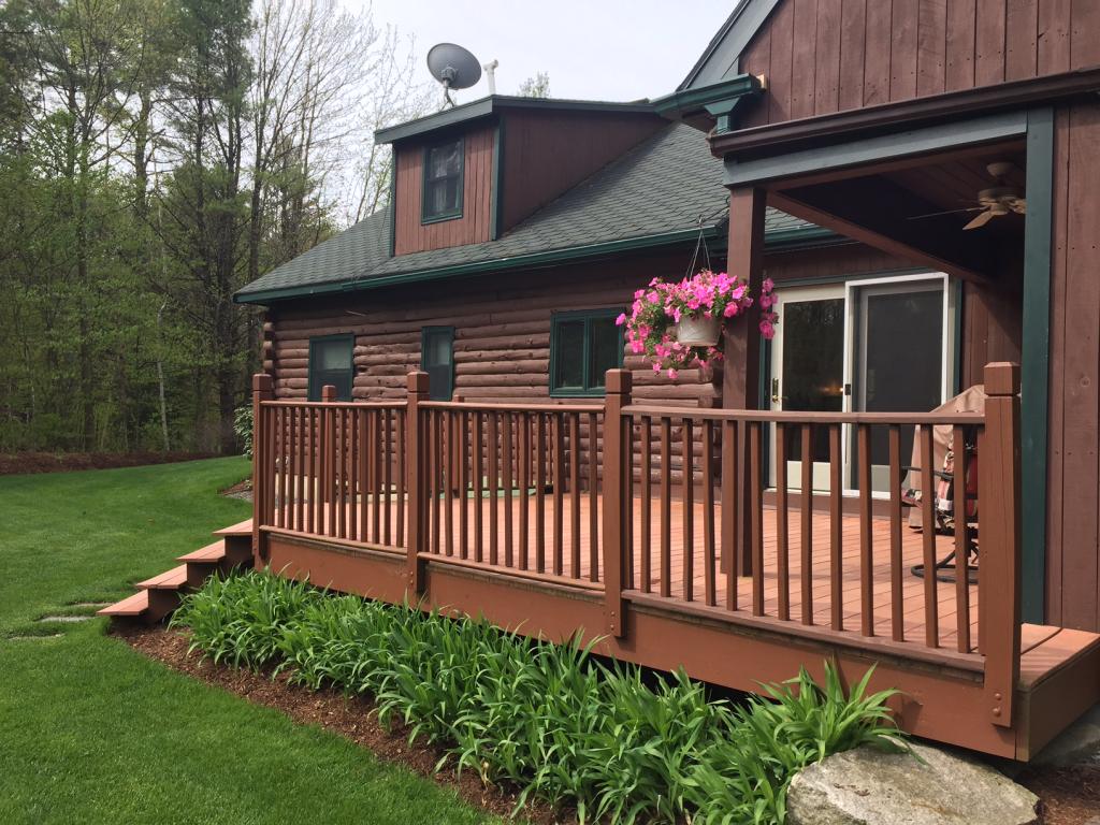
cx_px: 550
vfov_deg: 48.2
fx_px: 922
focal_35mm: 29
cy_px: 412
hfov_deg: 61.7
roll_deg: -0.9
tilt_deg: +0.9
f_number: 2.2
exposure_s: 1/682
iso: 32
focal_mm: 4.15
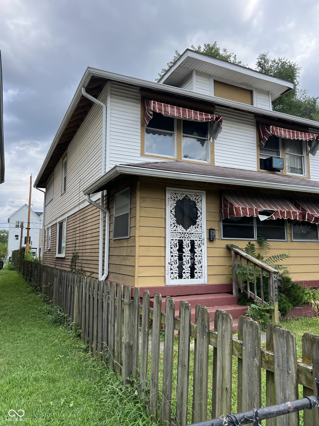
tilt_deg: +8.3
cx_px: 160
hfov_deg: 53.1
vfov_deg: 67.3
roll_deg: +1.1
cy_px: 213
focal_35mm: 26
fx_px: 319
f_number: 1.5
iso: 50
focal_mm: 5.7
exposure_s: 1/2208
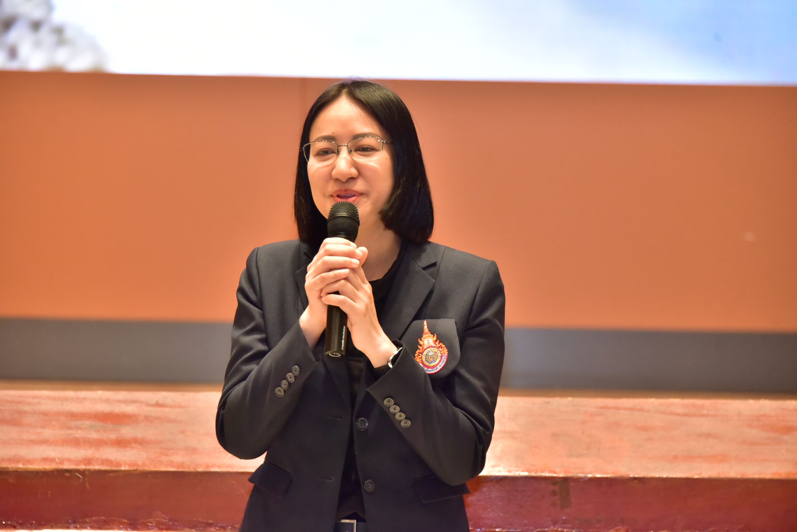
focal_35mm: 180
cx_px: 398
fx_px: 3986
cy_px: 266
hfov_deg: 11.4
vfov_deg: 7.6
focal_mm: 180
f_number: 5.6
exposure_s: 1/100
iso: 8000
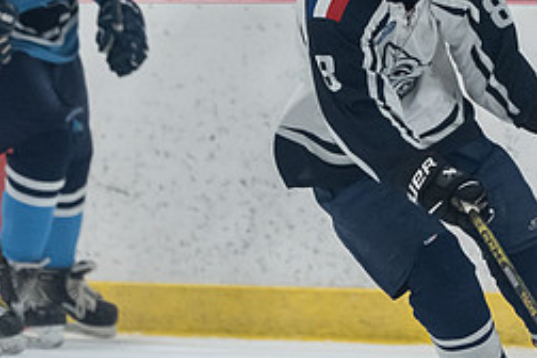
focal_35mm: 758
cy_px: 241
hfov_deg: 2.7
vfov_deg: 1.8
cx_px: 349
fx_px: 11306
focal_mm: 200
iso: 2500
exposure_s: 1/1250
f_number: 2.8
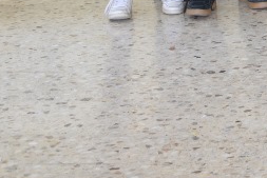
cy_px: -144
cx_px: 515
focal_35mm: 170
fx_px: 1262
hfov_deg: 11.1
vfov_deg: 7.8
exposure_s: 1/160
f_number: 7.1
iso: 720
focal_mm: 42
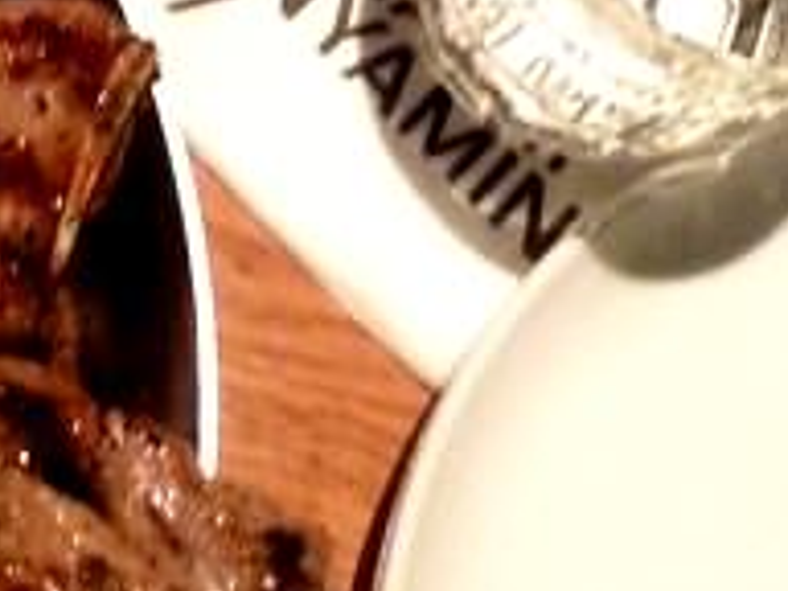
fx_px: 3028
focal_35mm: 133
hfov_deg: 14.2
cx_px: -238
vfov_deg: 10.7
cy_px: -304
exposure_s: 1/5
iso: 400
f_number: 3.3
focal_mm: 4.1
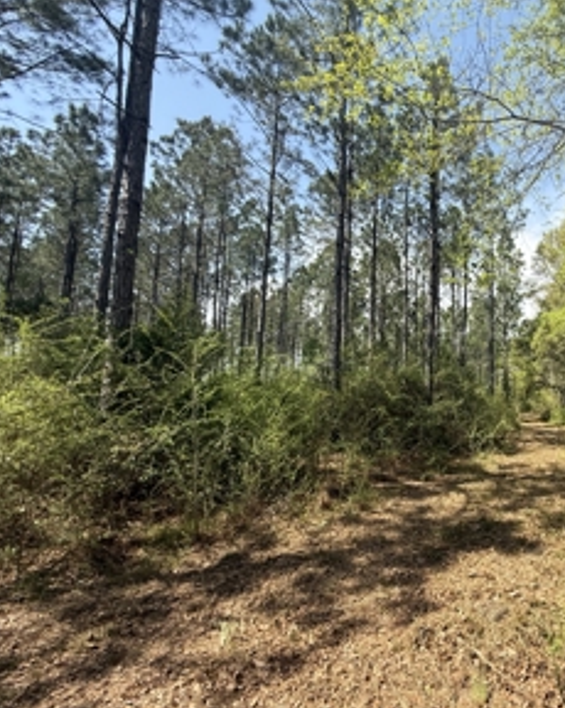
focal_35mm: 19
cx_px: 477
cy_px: 366
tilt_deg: +9.1
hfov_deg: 62.7
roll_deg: -0.2
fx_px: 398
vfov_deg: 83.3
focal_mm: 2.22
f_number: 2.2
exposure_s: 1/779
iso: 50
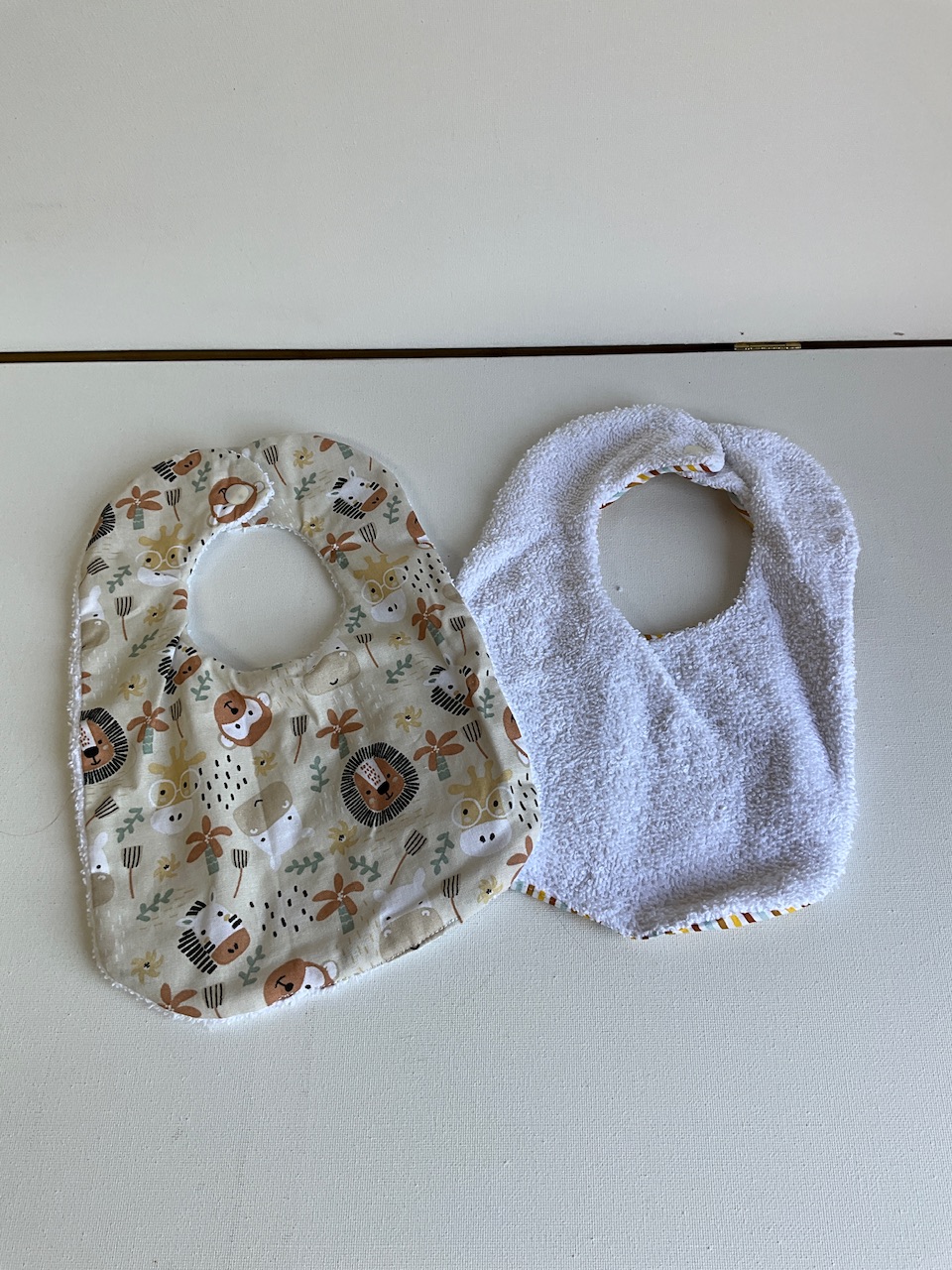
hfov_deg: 48.2
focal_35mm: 29
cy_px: 635
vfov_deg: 61.7
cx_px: 476
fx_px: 1063
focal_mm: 3
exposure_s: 1/102
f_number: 1.8
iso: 16
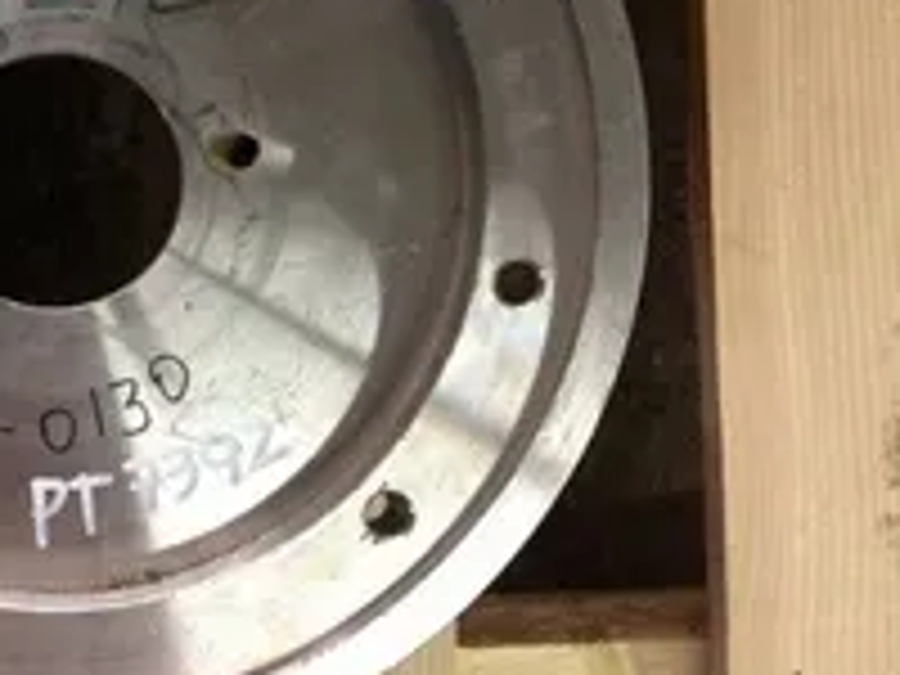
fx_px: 1820
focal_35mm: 70
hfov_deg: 26.5
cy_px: 212
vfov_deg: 20.9
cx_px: 36
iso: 200
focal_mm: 4.28
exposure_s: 1/20
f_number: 2.4
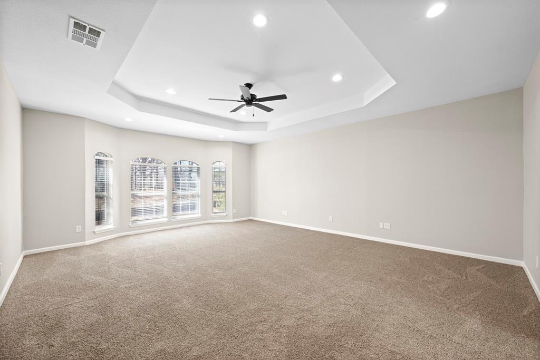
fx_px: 210
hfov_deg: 104.2
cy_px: 180
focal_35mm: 14
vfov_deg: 81.2
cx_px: 270
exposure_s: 1/30
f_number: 8
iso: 1250
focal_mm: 14
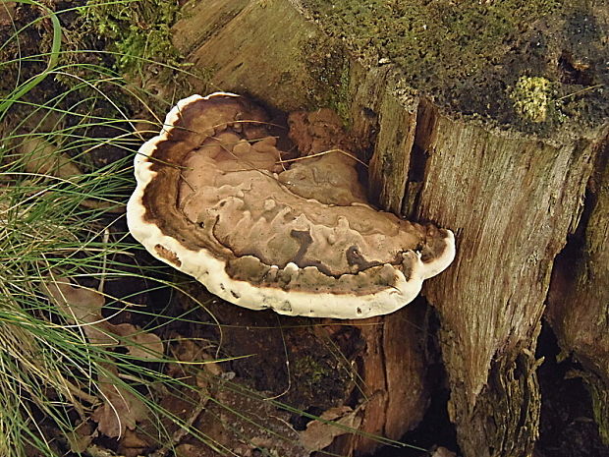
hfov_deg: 30.7
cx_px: 304
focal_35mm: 63
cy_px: 228
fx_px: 1108
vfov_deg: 23.3
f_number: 4
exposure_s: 1/60
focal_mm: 11.7
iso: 400
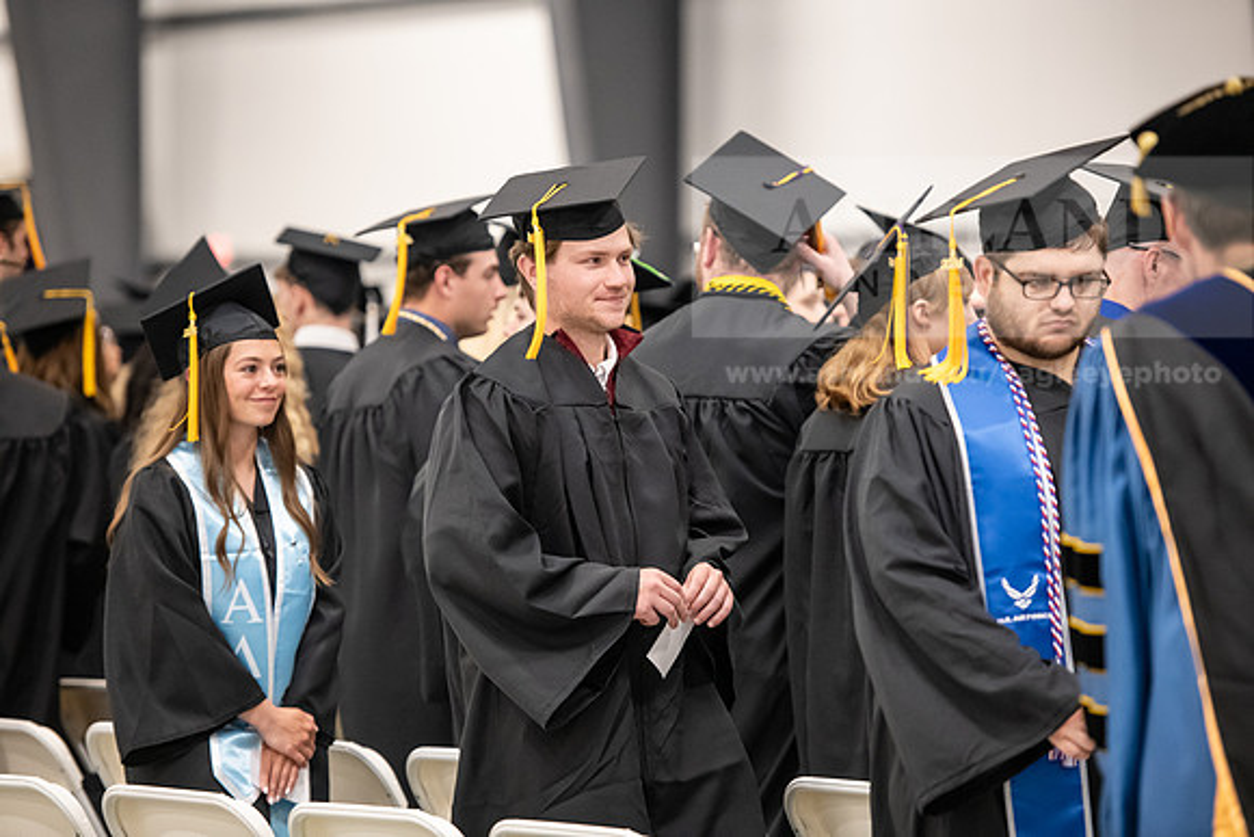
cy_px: 418
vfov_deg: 8.6
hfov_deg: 12.8
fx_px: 5574
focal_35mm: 160
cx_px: 627
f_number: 3.2
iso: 3200
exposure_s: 1/200
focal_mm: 160
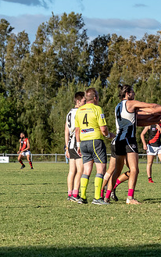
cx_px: 152
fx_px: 1578
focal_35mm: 225
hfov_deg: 5.8
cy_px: 158
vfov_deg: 9.3
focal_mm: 75
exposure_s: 1/3200
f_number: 6.3
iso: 800
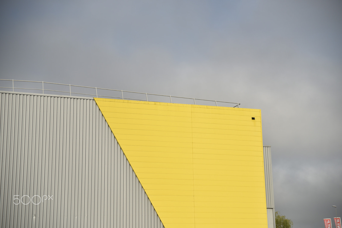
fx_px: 665
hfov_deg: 28.8
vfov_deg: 19.4
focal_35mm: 70
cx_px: 171
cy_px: 114
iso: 160
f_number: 3.2
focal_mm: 70
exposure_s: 1/1250
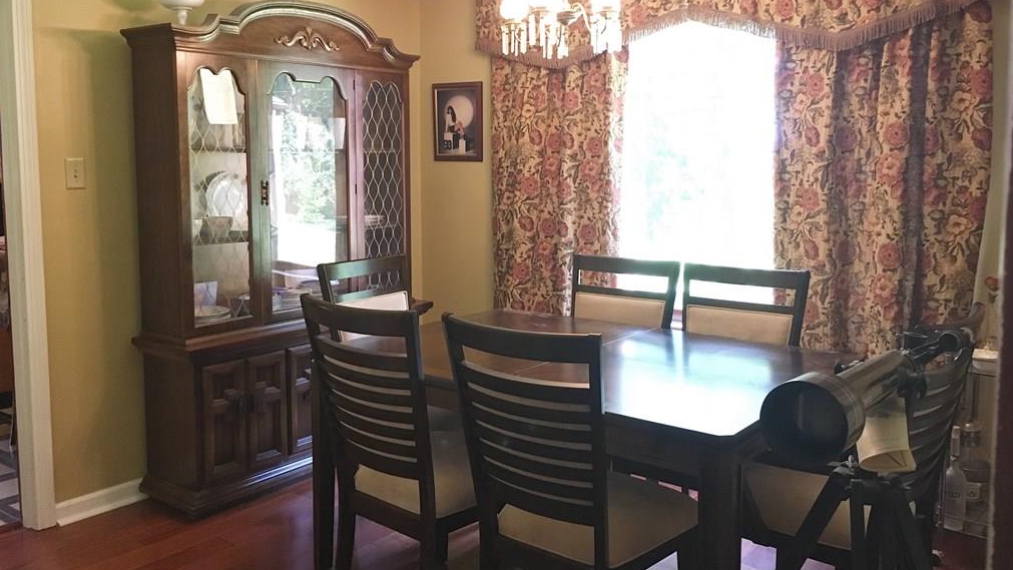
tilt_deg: -4.5
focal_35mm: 32
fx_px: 860
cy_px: 236
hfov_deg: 61.0
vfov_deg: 36.6
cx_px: 505
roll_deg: -0.5
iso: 200
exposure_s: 1/30
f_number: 2.2
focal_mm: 4.15
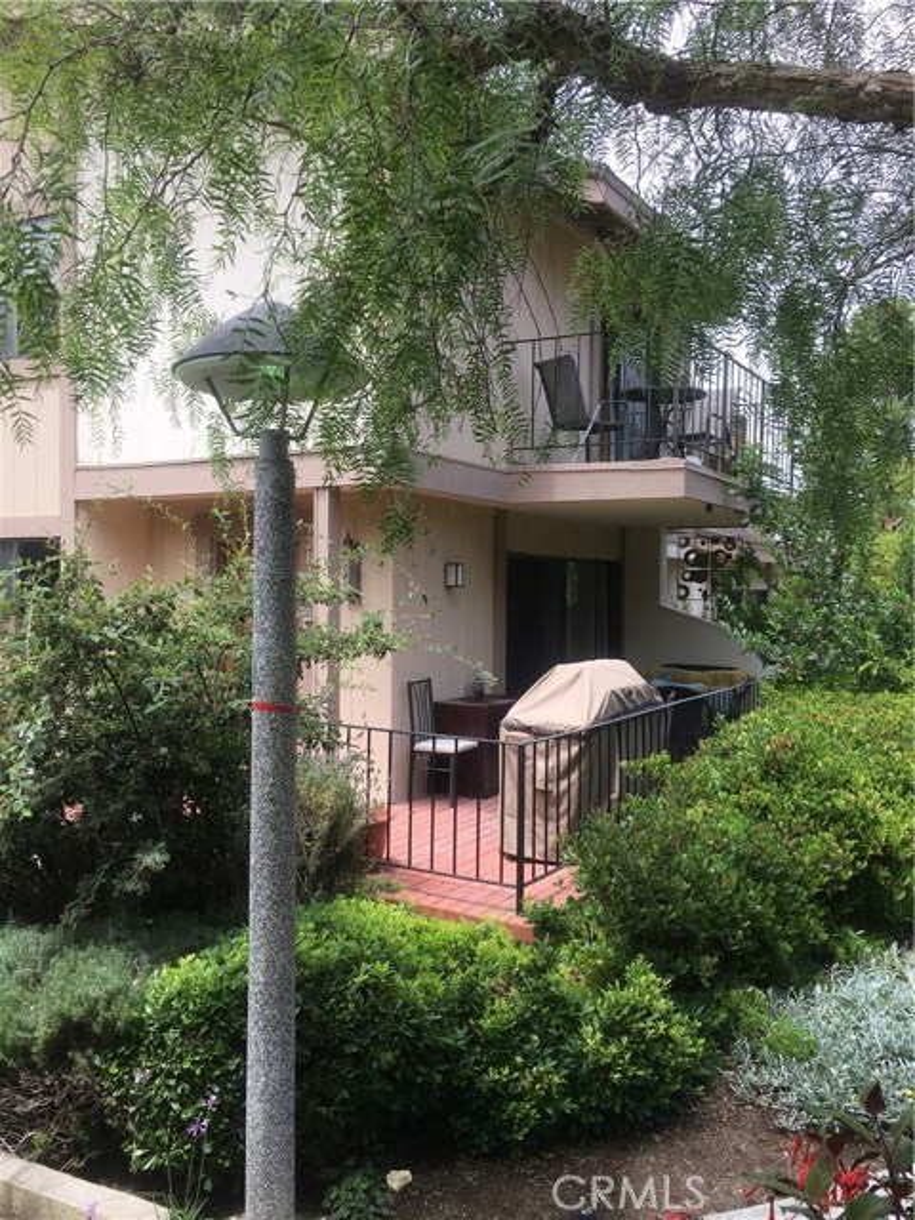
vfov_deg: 61.7
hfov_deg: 48.2
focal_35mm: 29
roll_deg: +0.4
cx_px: 458
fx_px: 1022
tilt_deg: +0.5
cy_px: 610
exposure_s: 1/725
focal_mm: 4.15
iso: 25
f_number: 2.2
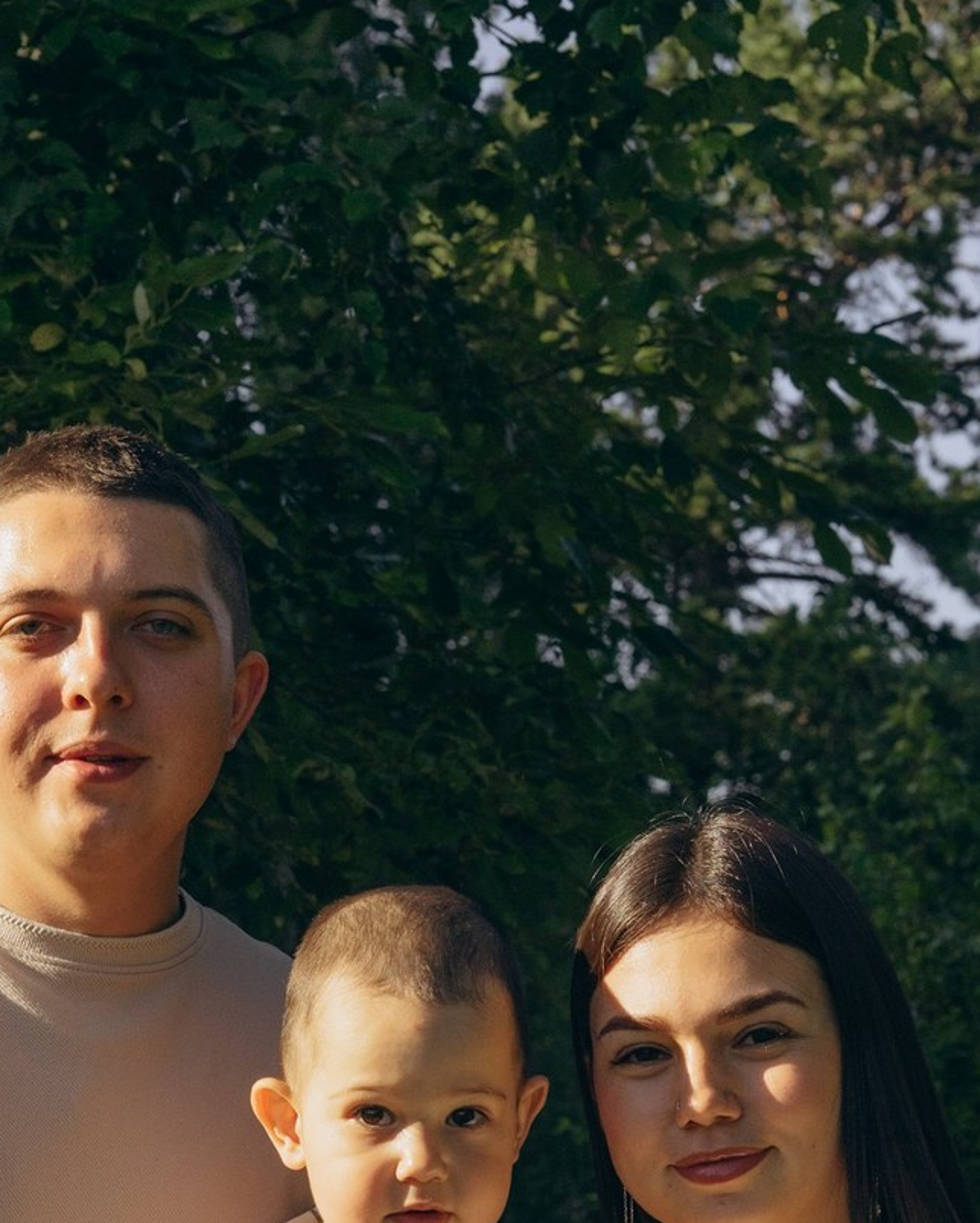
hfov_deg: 13.8
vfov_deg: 17.0
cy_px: 1034
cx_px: 434
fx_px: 4058
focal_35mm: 112
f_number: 8
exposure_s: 1/1000
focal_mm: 50
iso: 640
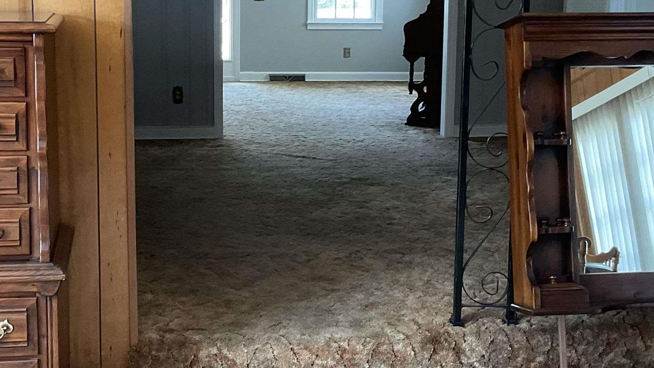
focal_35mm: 61
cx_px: 274
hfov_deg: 34.3
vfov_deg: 19.7
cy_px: 143
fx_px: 1058
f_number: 1.8
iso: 100
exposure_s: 1/60
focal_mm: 3
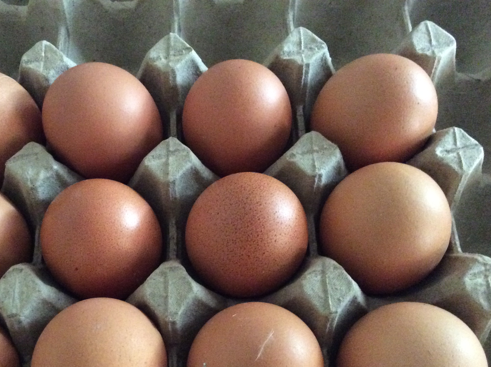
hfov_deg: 45.5
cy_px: 233
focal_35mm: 41
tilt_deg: -65.0
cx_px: 193
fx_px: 581
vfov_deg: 34.8
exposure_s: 1/15
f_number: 2.4
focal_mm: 3.3
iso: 640
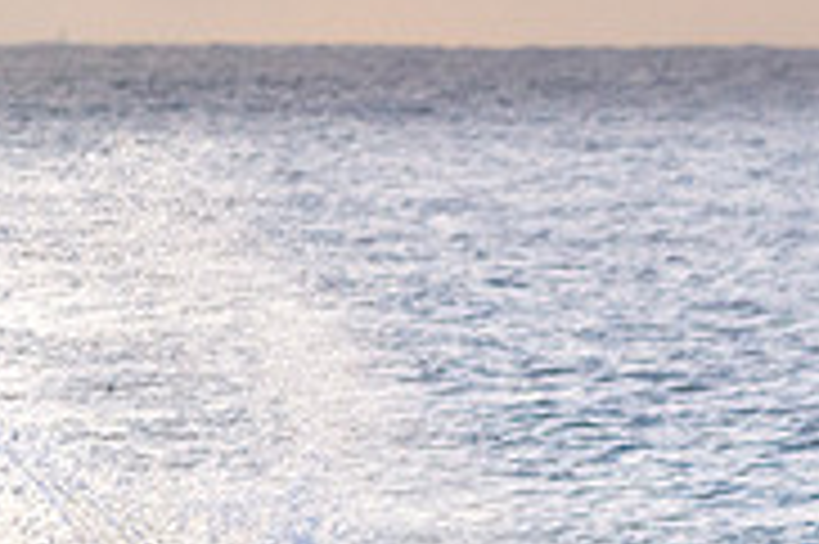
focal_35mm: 986
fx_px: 22411
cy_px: 740
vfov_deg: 1.4
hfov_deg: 2.1
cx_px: -162
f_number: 5.6
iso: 640
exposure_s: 1/1250
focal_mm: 200
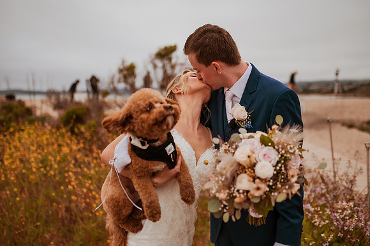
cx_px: 189
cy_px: 120
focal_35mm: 36
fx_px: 367
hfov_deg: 53.5
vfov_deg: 37.1
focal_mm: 35
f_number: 1.4
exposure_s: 1/3200
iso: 500
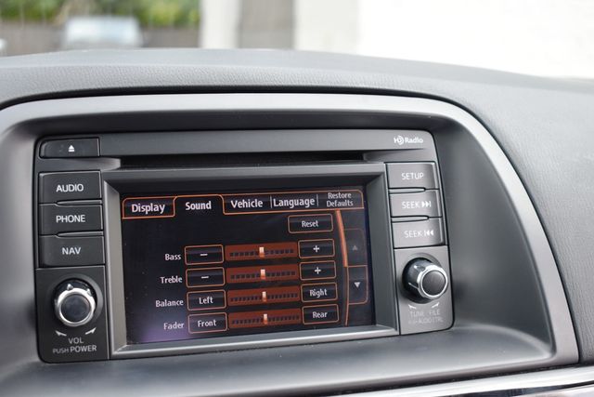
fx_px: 842
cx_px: 297
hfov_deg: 38.9
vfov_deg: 26.5
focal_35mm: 51
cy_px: 198
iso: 500
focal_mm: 34
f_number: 4.5
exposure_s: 1/250
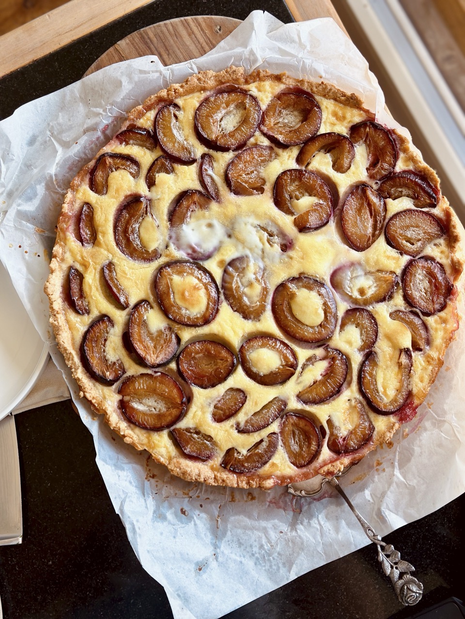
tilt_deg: -85.8
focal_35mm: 48
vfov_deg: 39.7
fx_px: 860
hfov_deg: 30.3
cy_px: 310
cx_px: 232
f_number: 1.78
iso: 80
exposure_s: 1/282
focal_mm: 6.86
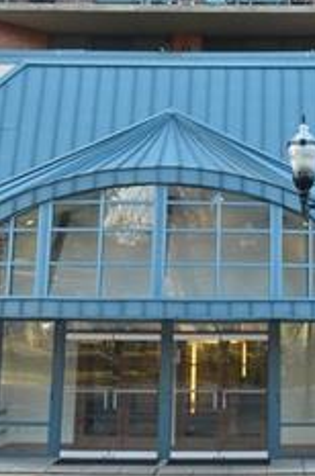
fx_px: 1175
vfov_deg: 20.2
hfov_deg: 15.1
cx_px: 288
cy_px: -204
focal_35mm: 89
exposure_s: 1/125
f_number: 5.6
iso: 280
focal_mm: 18
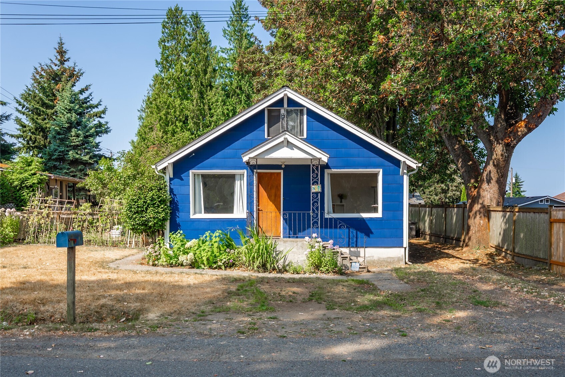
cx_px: 282
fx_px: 377
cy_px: 188
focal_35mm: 24
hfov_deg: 73.7
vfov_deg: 53.2
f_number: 7.1
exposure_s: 1/80
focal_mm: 24
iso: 80
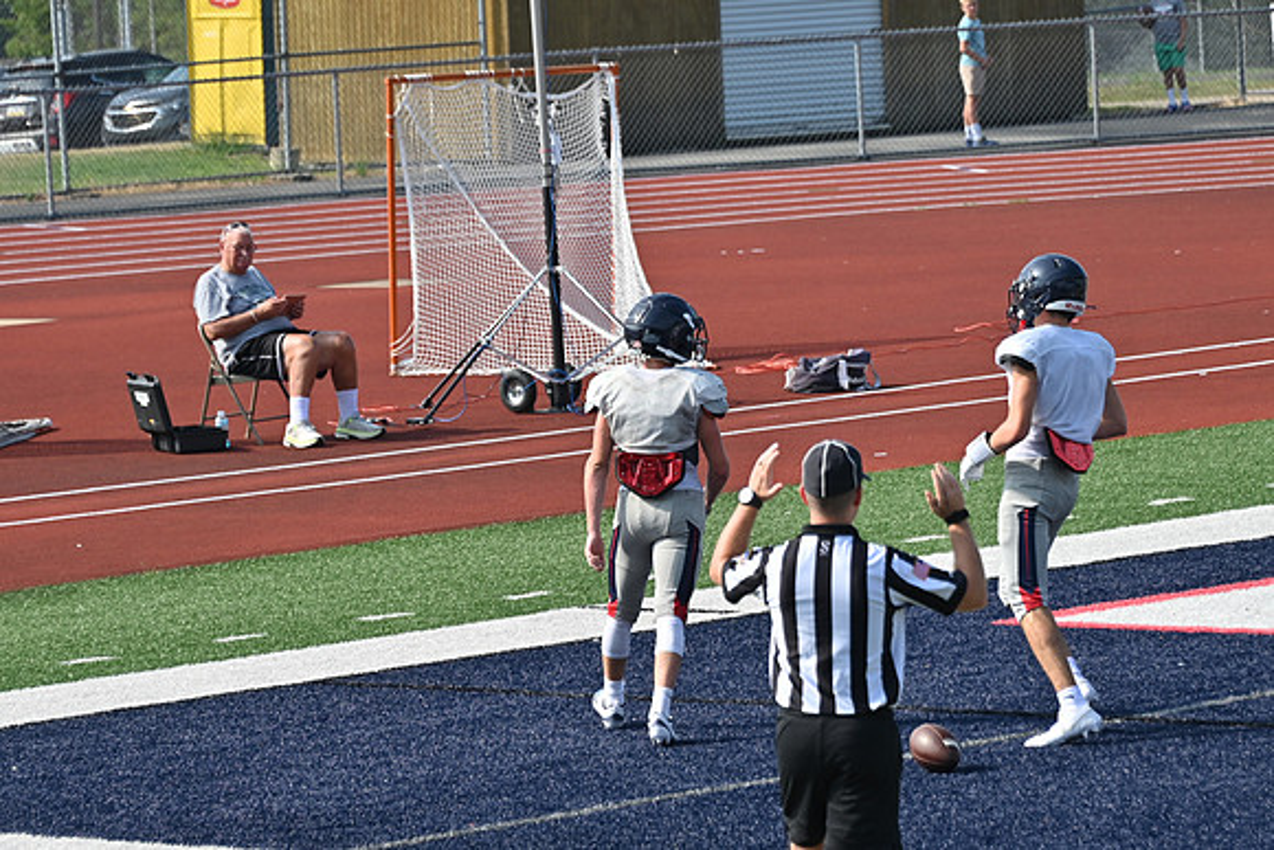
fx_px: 8495
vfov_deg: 5.7
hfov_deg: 8.6
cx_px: 637
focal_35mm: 240
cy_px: 425
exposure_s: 1/800
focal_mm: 160
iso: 160
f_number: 5.6
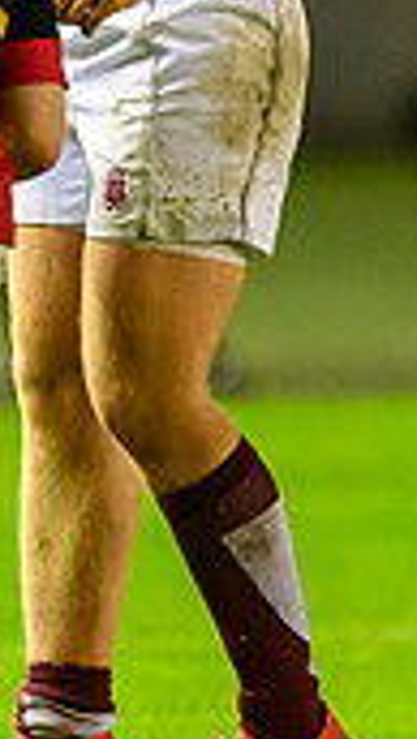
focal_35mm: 2279
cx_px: -743
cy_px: 299
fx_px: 44711
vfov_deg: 0.9
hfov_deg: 0.5
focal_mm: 400
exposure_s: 1/800
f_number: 3.2
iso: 6400
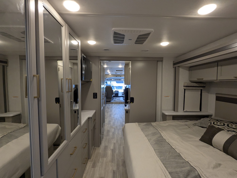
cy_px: 89
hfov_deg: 94.4
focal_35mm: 16
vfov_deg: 78.2
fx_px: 110
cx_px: 118
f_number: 2.2
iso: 306
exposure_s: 1/124
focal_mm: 2.35
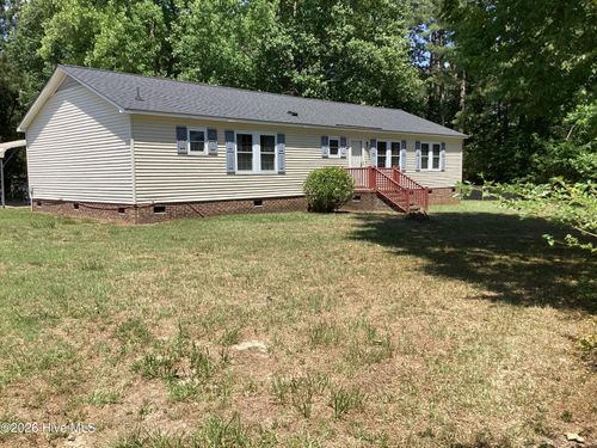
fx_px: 535
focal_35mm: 31
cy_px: 224
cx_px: 298
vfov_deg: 45.4
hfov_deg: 58.4
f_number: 2.4
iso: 25
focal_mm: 3.3
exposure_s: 1/1031
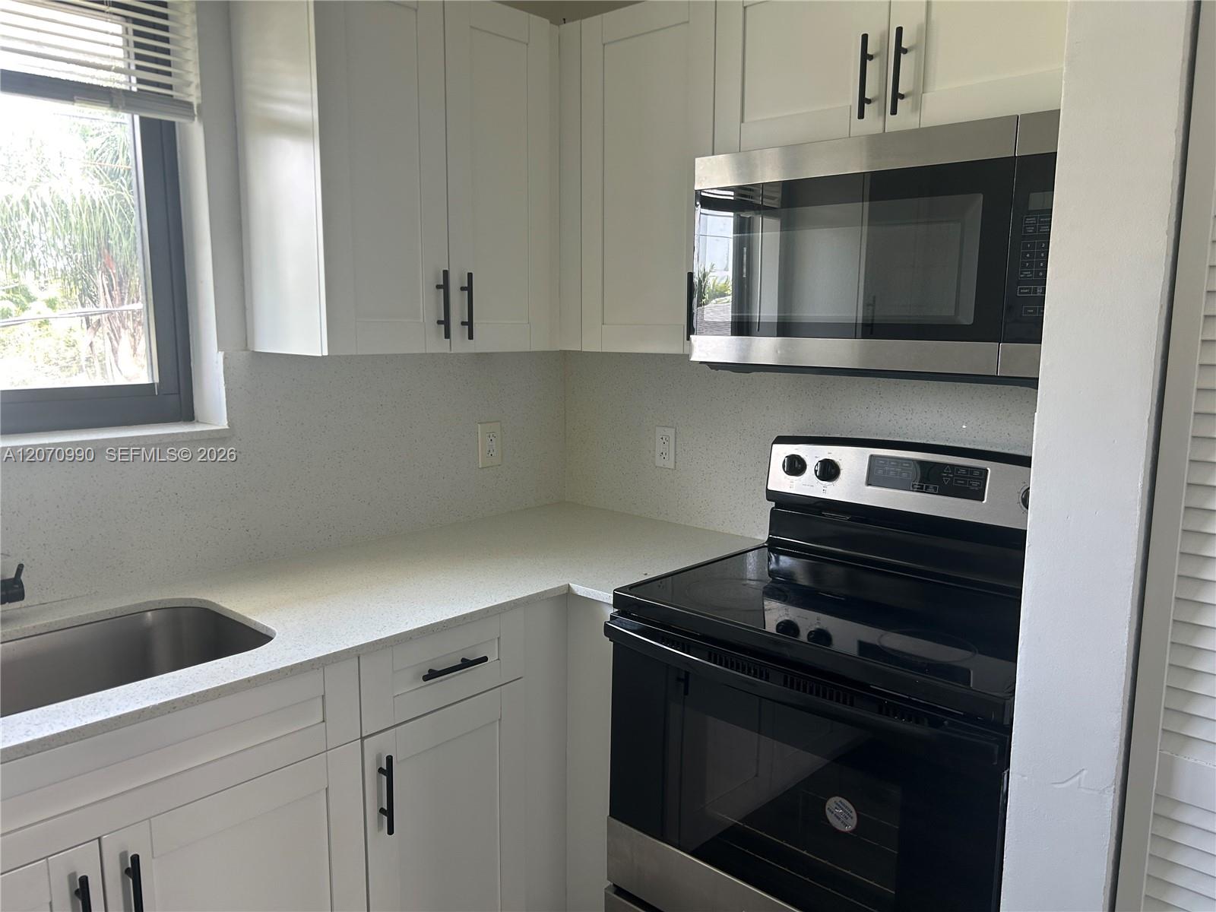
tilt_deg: -9.0
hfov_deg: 67.3
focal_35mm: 26
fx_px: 913
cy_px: 456
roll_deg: +0.7
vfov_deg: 53.1
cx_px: 608
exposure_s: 1/121
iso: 80
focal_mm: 5.7
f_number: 1.5
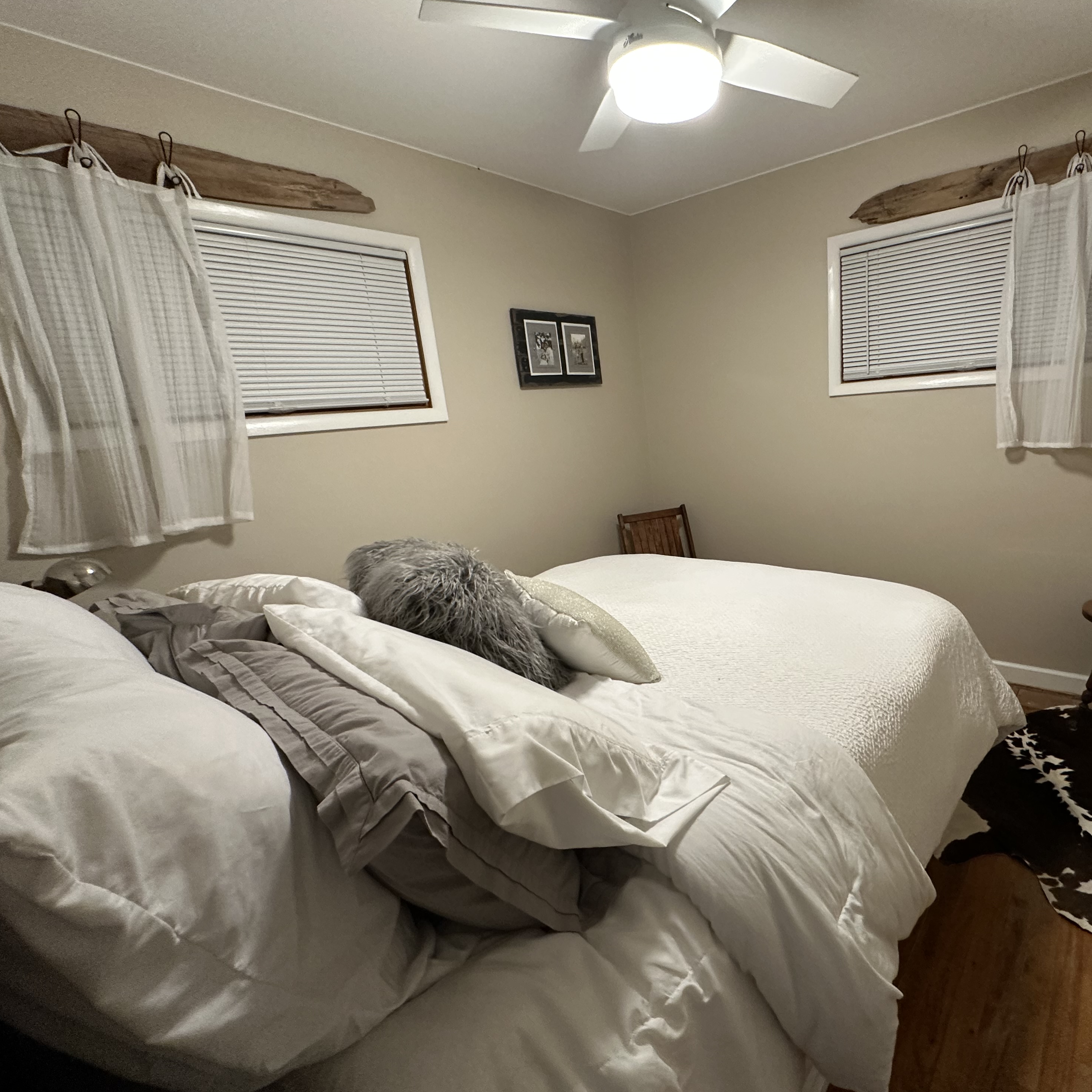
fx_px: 607
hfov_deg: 82.5
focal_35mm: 17
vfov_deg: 84.0
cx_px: 677
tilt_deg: -12.5
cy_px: 542
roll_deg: +4.5
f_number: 2.2
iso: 320
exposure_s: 1/60
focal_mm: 2.22
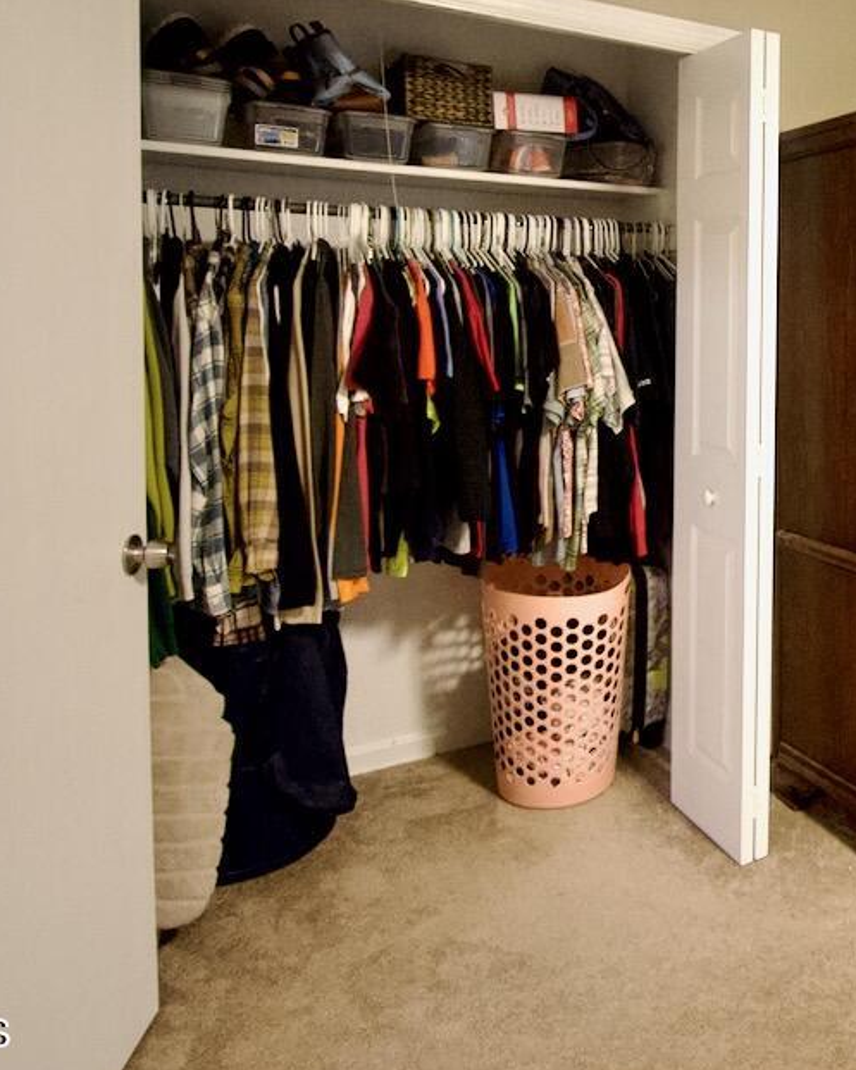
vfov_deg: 59.2
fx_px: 918
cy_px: 364
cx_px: 808
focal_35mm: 29
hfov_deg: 44.3
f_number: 4.5
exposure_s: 1/60
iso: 2000
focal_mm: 10
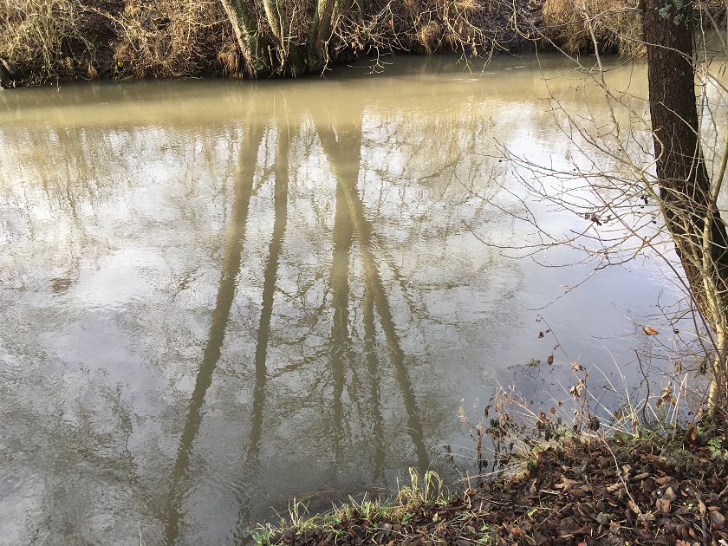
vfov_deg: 48.2
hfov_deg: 61.7
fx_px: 610
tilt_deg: -29.7
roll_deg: -0.2
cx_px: 364
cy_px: 273
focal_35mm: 29
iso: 25
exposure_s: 1/160
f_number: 2.2
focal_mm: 4.15
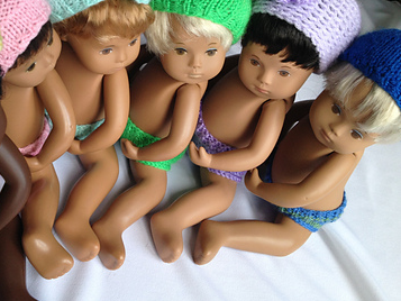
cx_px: 121
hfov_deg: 38.3
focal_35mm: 49
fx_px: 568
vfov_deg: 29.6
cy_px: 111
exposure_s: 1/120
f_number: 2.4
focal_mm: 4.28
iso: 64
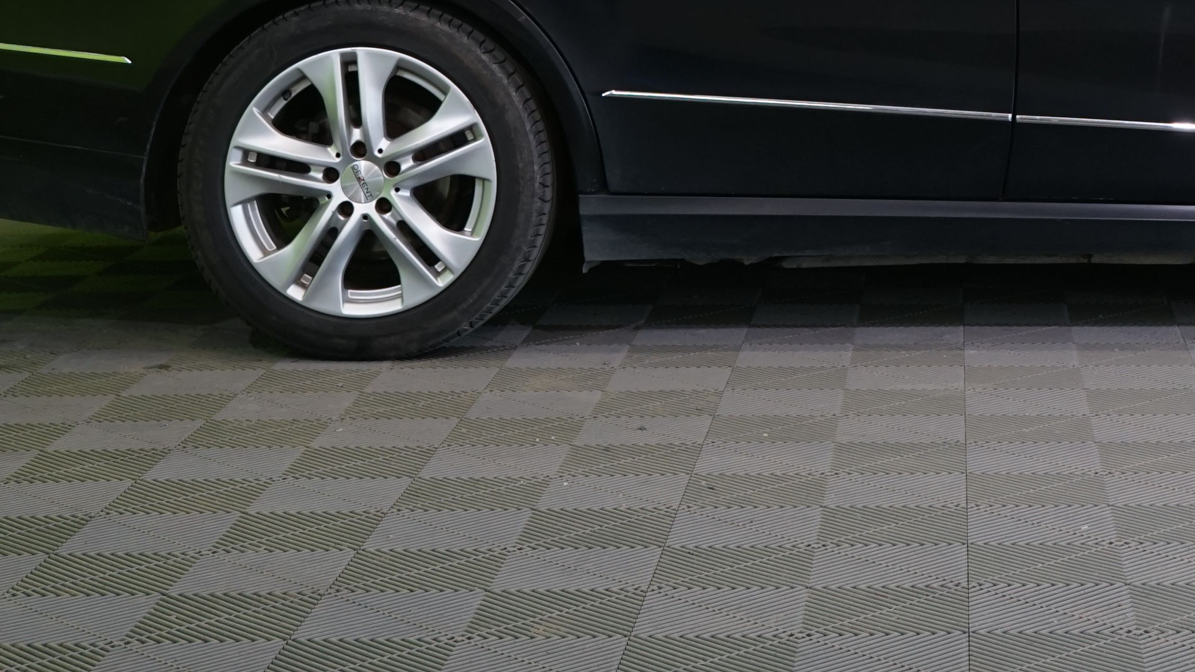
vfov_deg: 13.1
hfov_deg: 23.2
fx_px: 2851
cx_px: 1034
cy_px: -102
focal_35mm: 90
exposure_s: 1/50
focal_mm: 33
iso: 500
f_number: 6.3
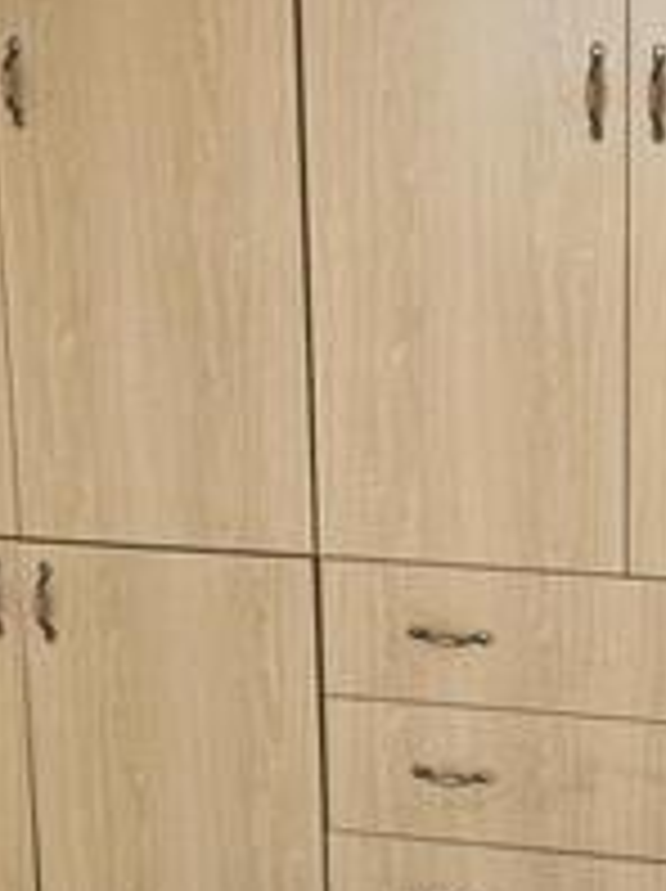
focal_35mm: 93
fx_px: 2391
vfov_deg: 21.1
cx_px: 630
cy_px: 540
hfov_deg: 15.6
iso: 200
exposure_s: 1/190
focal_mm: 5.4
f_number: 1.8
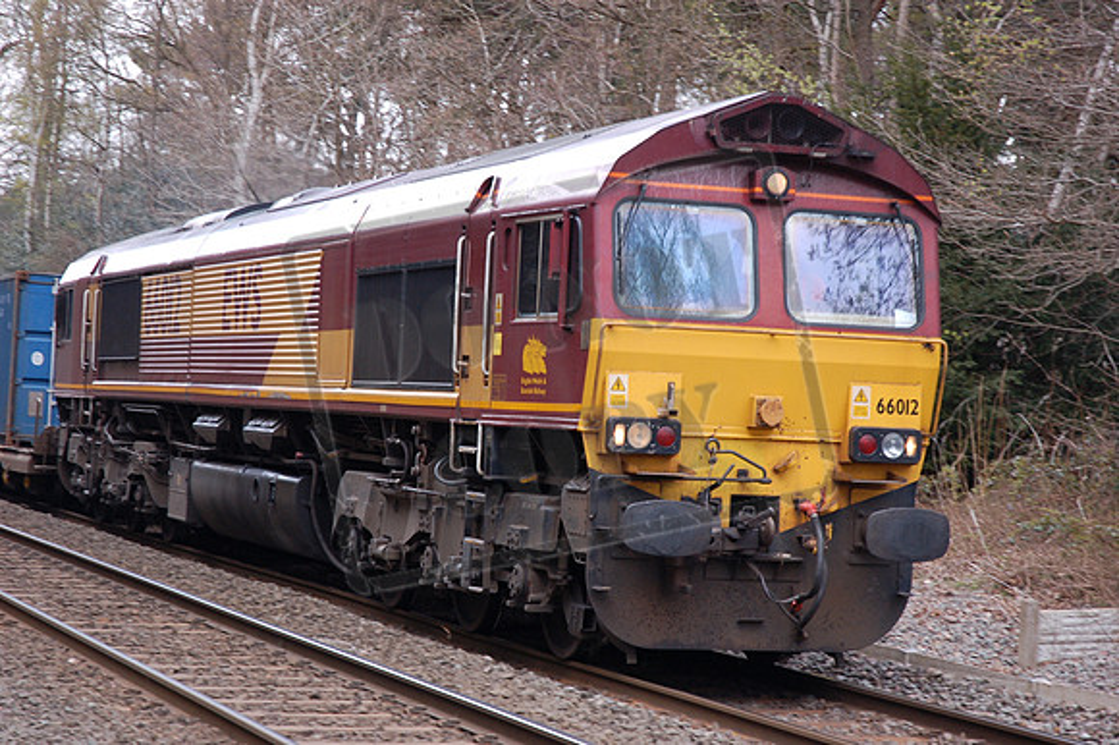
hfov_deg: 24.2
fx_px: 2609
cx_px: 560
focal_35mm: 84
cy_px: 372
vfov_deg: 16.2
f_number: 4.5
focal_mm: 56
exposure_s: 1/250
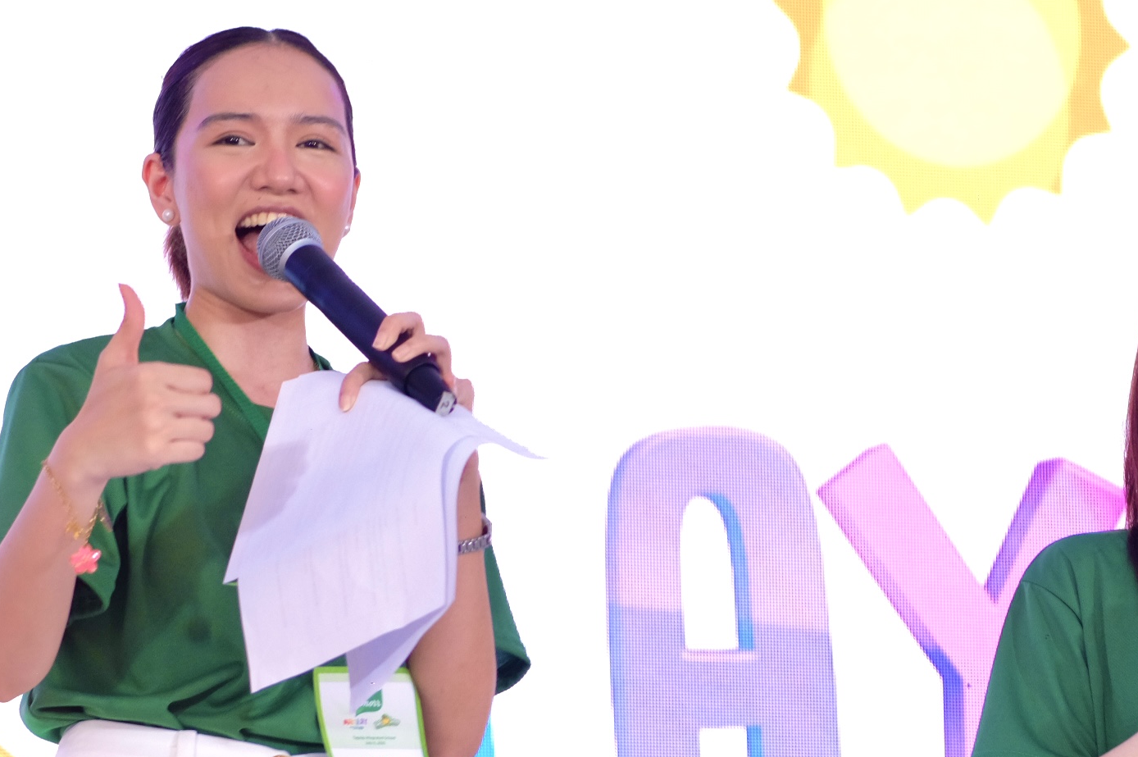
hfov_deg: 11.3
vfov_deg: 7.5
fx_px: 5748
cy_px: 604
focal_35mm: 182
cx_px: 767
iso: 800
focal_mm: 56
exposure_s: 1/250
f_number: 2.2
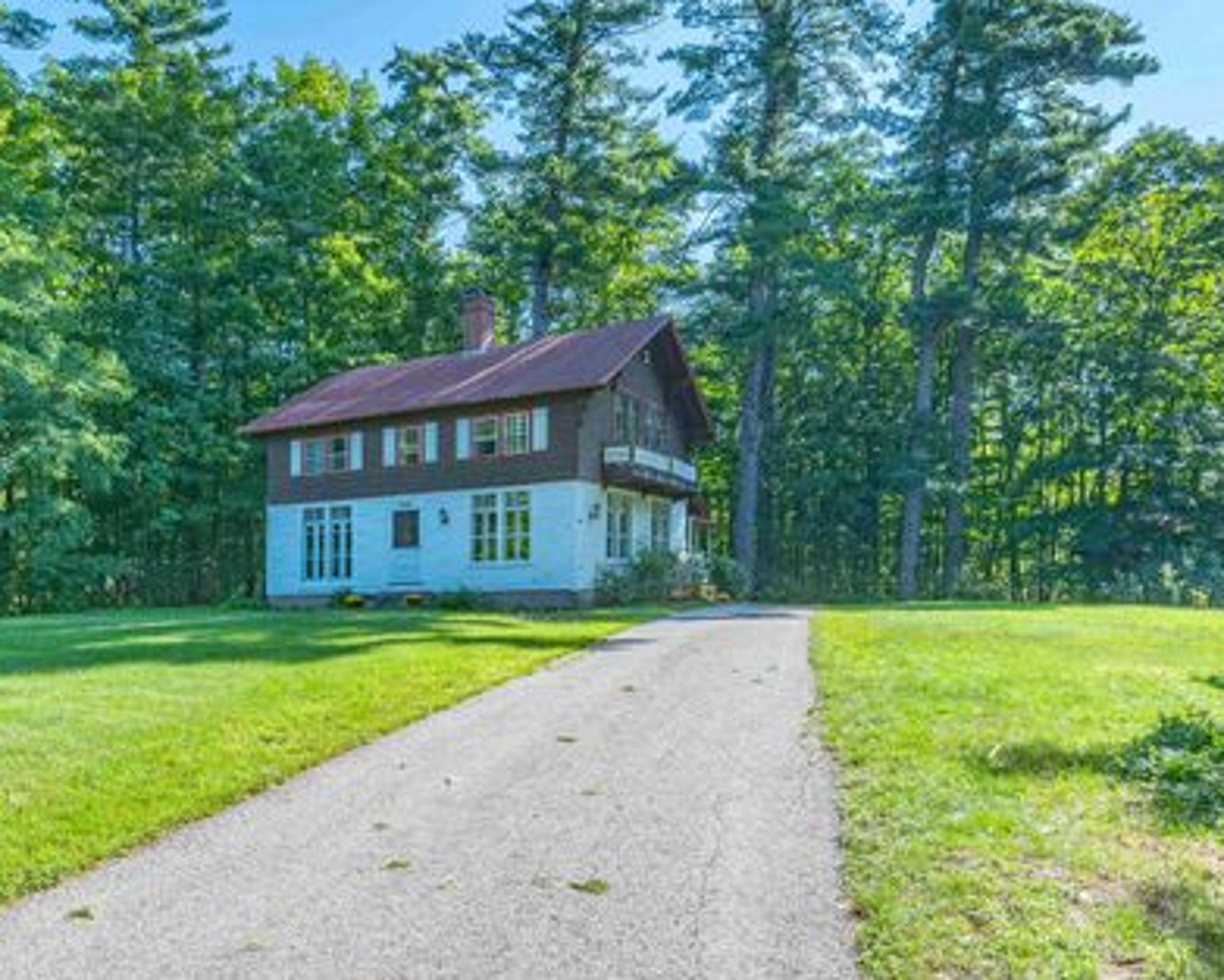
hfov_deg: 85.3
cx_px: 488
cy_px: 465
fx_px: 652
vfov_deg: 73.8
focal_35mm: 18
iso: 320
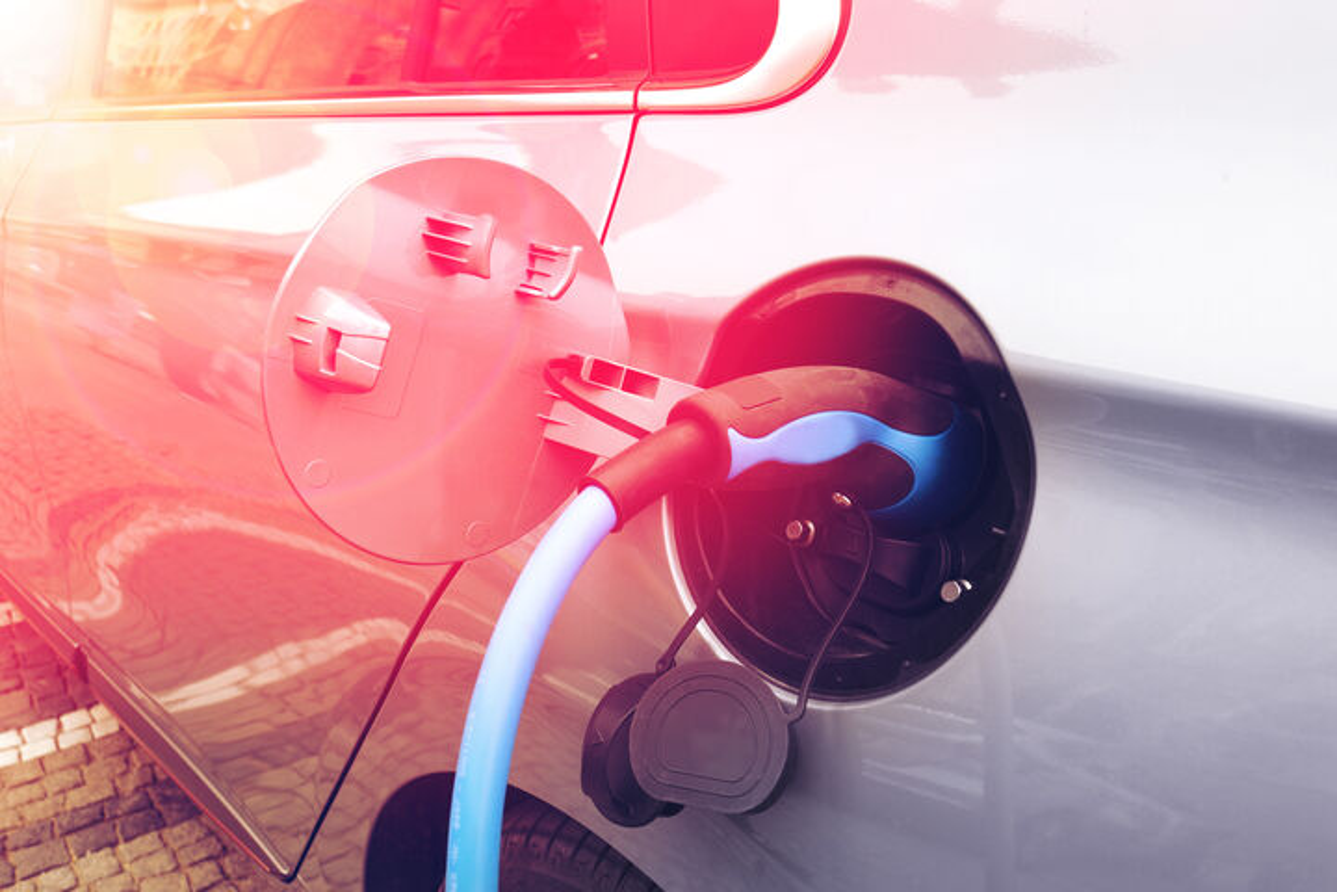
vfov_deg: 36.9
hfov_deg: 53.1
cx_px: 668
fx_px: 1337
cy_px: 446
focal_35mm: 36
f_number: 7.1
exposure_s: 1/80
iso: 100
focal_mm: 24
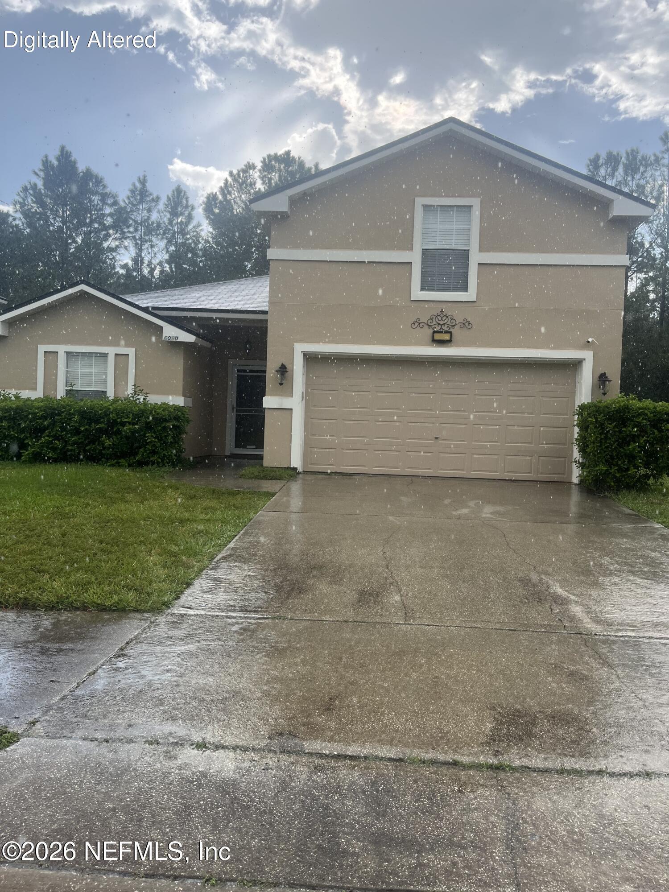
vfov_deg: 67.3
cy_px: 446
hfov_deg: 53.1
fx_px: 670
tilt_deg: -2.0
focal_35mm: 26
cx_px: 334
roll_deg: -2.0
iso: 50
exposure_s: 1/1600
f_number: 1.6
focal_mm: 5.1
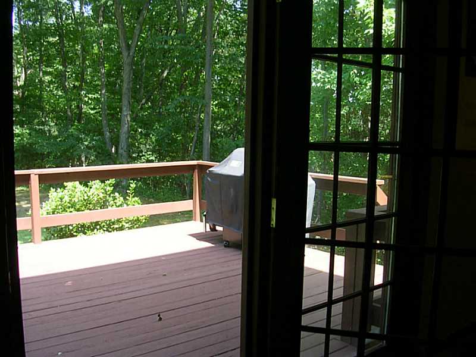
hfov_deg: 49.0
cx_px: 238
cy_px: 178
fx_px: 523
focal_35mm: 38
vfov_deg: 37.7
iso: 50
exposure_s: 1/56.4
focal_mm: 5.8
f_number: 2.8
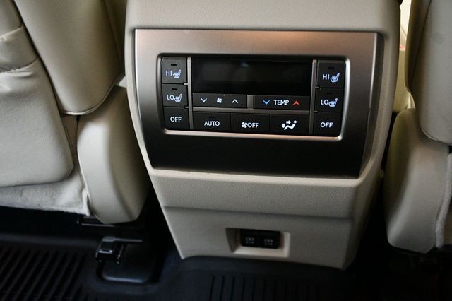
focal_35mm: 40
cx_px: 226
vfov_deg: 33.4
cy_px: 150
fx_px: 502
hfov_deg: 48.5
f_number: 4
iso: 3600
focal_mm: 27
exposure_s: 1/60
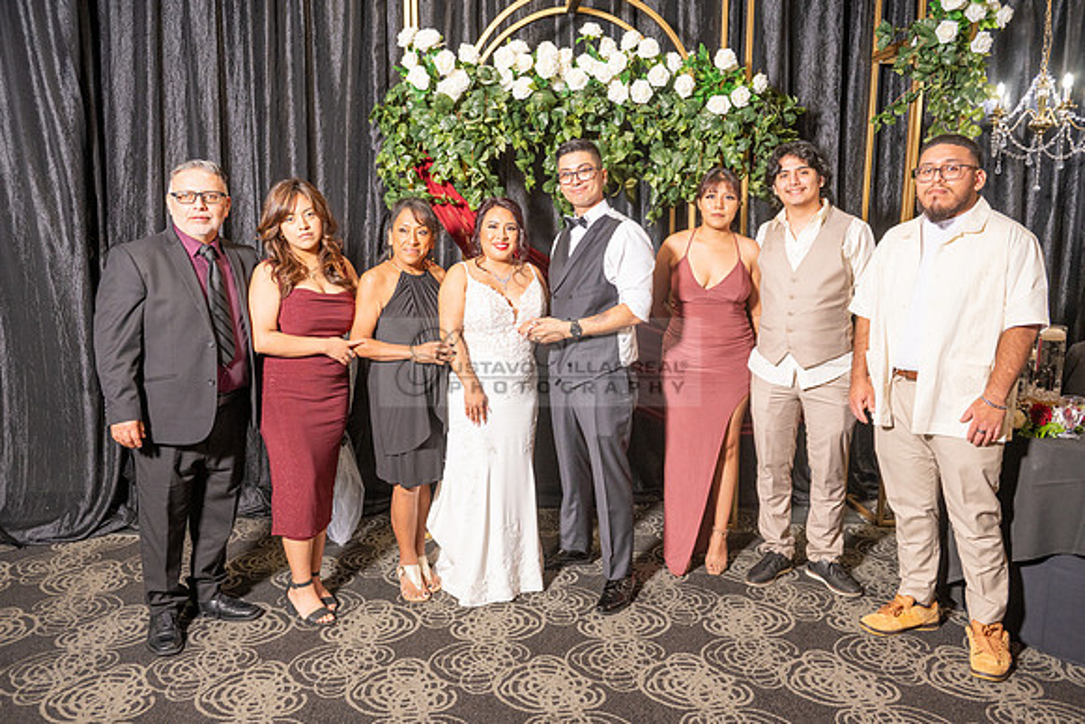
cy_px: 362
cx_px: 542
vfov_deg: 45.0
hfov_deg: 63.6
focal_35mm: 29
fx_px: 874
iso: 800
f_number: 4
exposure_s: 1/200
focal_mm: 29
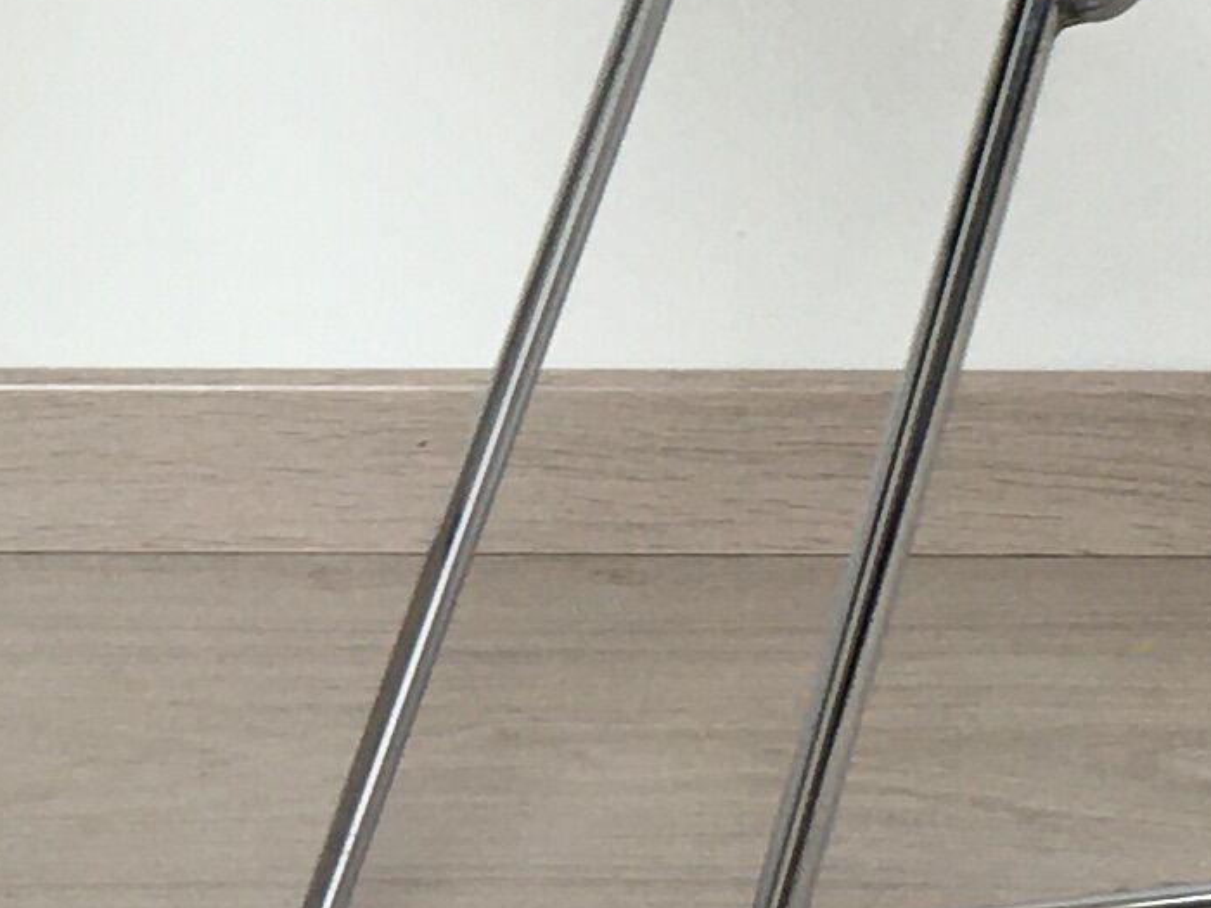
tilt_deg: -15.2
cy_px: -12
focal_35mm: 167
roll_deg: -0.4
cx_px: -38
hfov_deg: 11.7
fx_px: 5842
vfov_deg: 8.8
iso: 32
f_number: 2.2
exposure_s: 1/50
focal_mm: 4.15
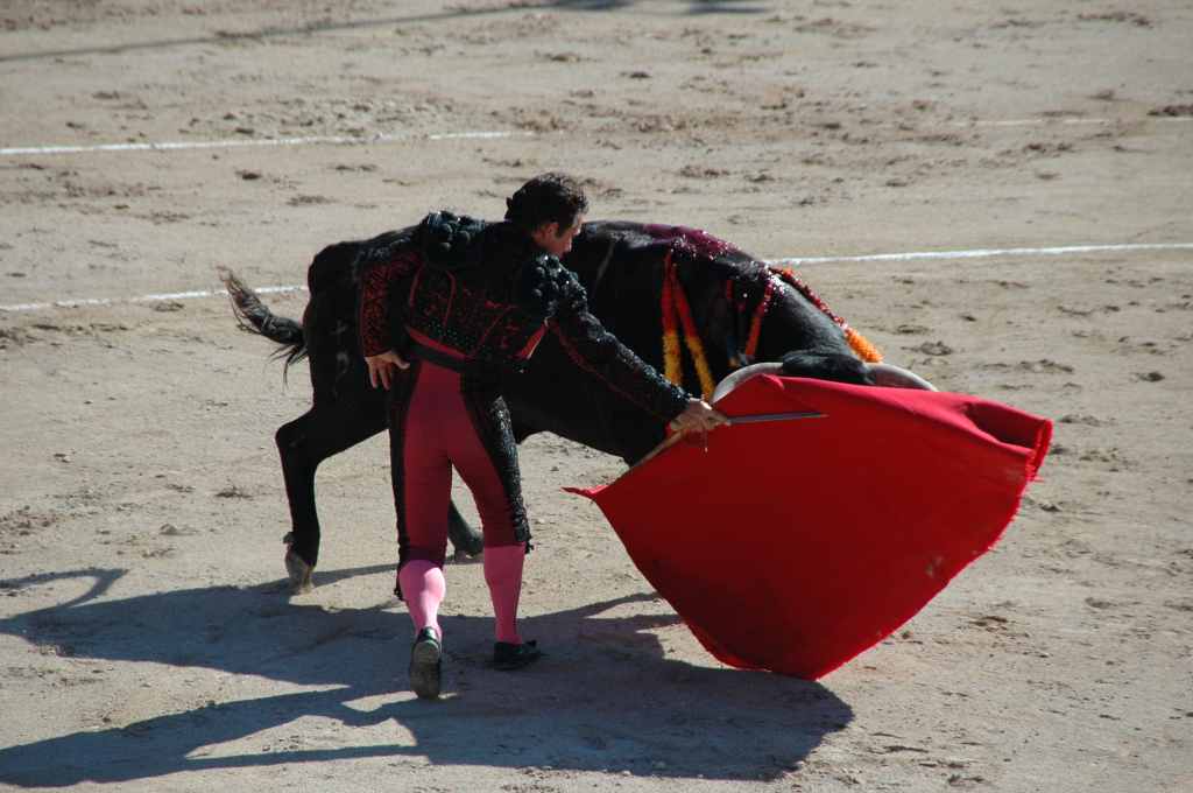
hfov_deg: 6.9
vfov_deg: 4.6
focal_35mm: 300
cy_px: 396
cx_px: 596
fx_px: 9929
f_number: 6.3
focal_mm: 200
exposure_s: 1/1000
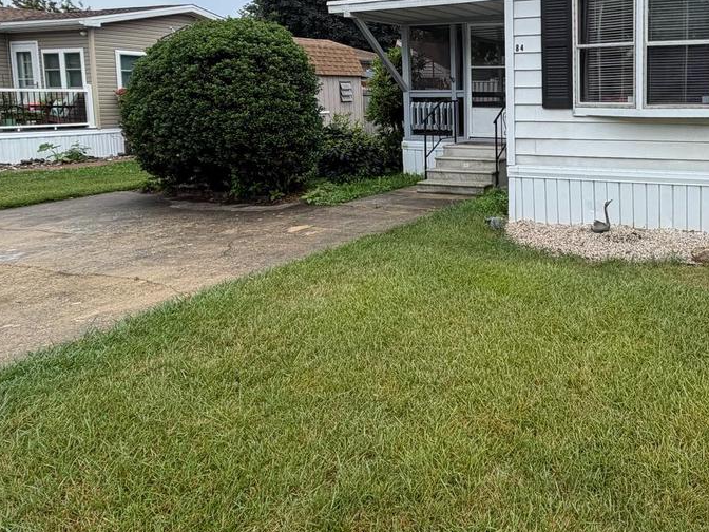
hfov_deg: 55.0
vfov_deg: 45.8
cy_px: 162
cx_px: 586
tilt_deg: -6.3
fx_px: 614
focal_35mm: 30
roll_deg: +0.4
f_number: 2.2
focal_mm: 2.22
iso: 40
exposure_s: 1/631
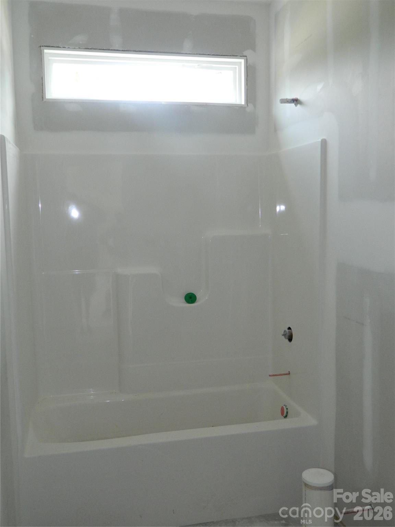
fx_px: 533
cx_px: 198
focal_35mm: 35
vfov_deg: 52.6
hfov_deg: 40.7
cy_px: 264
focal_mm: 6.2
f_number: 3.3
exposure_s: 1/40
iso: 200
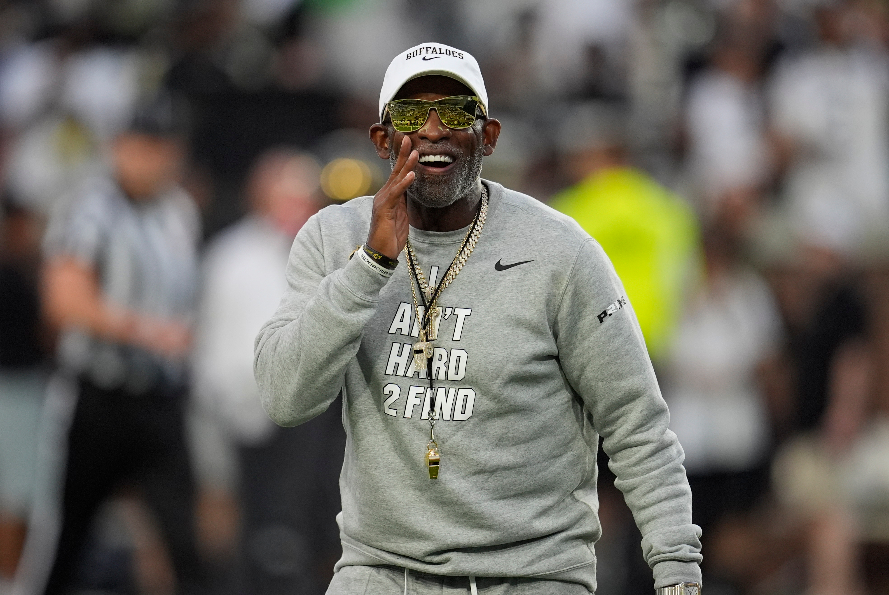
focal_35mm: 600
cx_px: 444
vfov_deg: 2.3
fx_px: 14829
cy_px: 298
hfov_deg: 3.4
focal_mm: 400
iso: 2500
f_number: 2.8
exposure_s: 1/2000
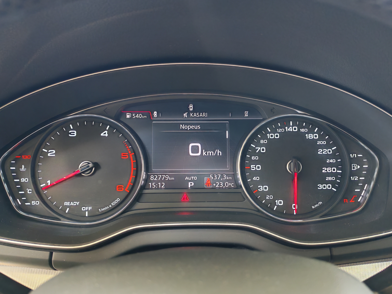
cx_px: 196
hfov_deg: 58.4
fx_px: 351
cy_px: 147
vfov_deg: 45.4
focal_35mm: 31
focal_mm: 6.12
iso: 1250
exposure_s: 1/50
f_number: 1.9
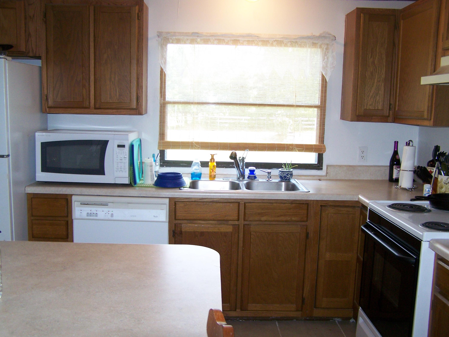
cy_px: 168
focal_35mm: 38
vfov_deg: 37.8
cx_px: 224
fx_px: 493
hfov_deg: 48.9
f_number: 2.8
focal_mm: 6.3
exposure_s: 1/60
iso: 160
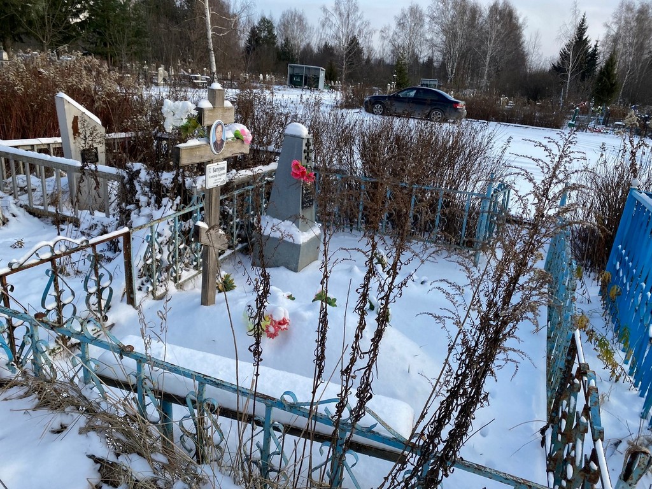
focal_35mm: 26
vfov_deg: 53.1
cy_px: 244
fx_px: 490
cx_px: 326
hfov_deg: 67.3
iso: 32
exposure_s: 1/728
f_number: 1.8
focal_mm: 4.25
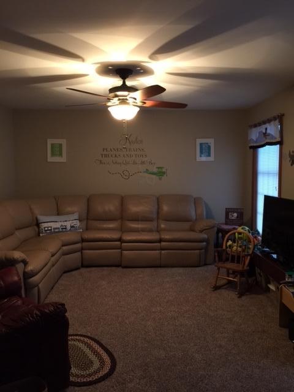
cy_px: 196
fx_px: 328
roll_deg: +0.3
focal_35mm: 29
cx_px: 147
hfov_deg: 48.2
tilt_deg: -5.5
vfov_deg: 61.7
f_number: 2.2
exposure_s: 1/8
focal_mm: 4.15
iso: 125
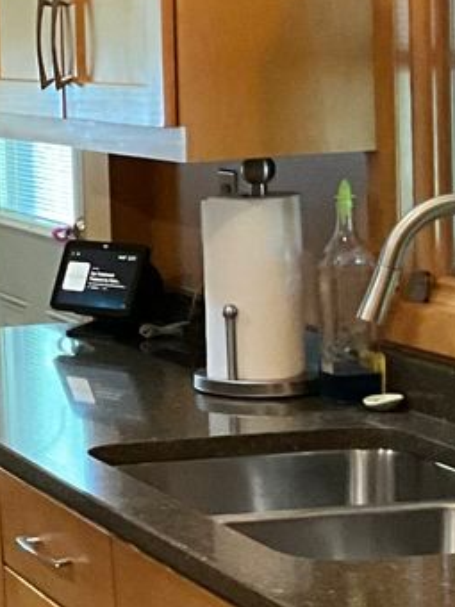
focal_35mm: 128
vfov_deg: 15.4
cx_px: -623
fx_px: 2243
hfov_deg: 10.1
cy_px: 242
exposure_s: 1/40
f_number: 1.8
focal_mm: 3
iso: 250
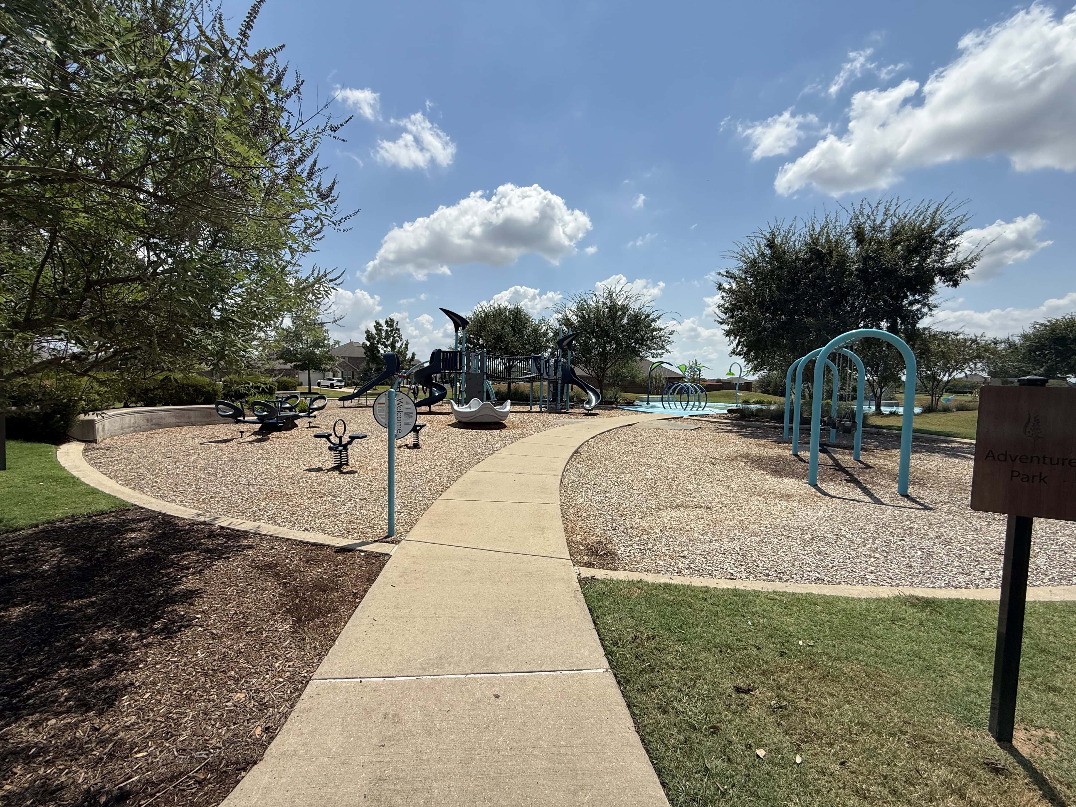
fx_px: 435
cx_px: 538
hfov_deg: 102.1
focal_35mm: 14
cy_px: 404
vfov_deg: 85.7
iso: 50
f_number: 2.2
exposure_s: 1/4149
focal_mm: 2.2
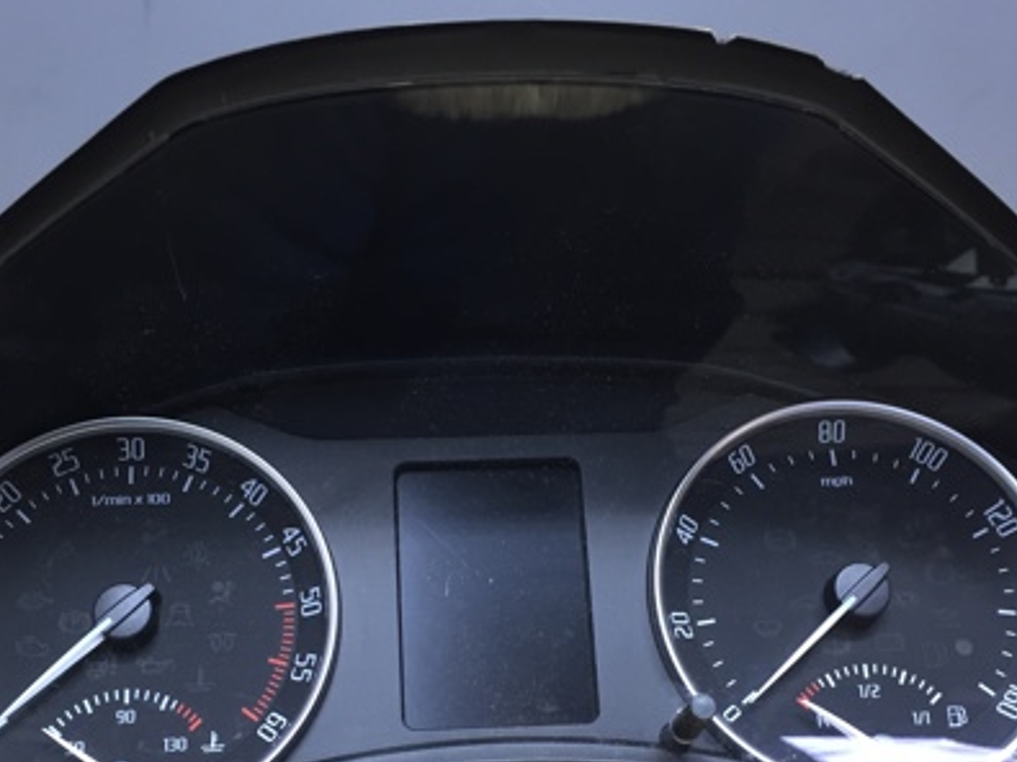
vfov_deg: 30.4
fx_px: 1380
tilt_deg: -23.7
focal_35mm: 47
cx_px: 448
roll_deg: -1.1
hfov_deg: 40.4
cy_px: 561
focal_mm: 4.15
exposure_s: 1/33
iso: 100
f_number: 2.2
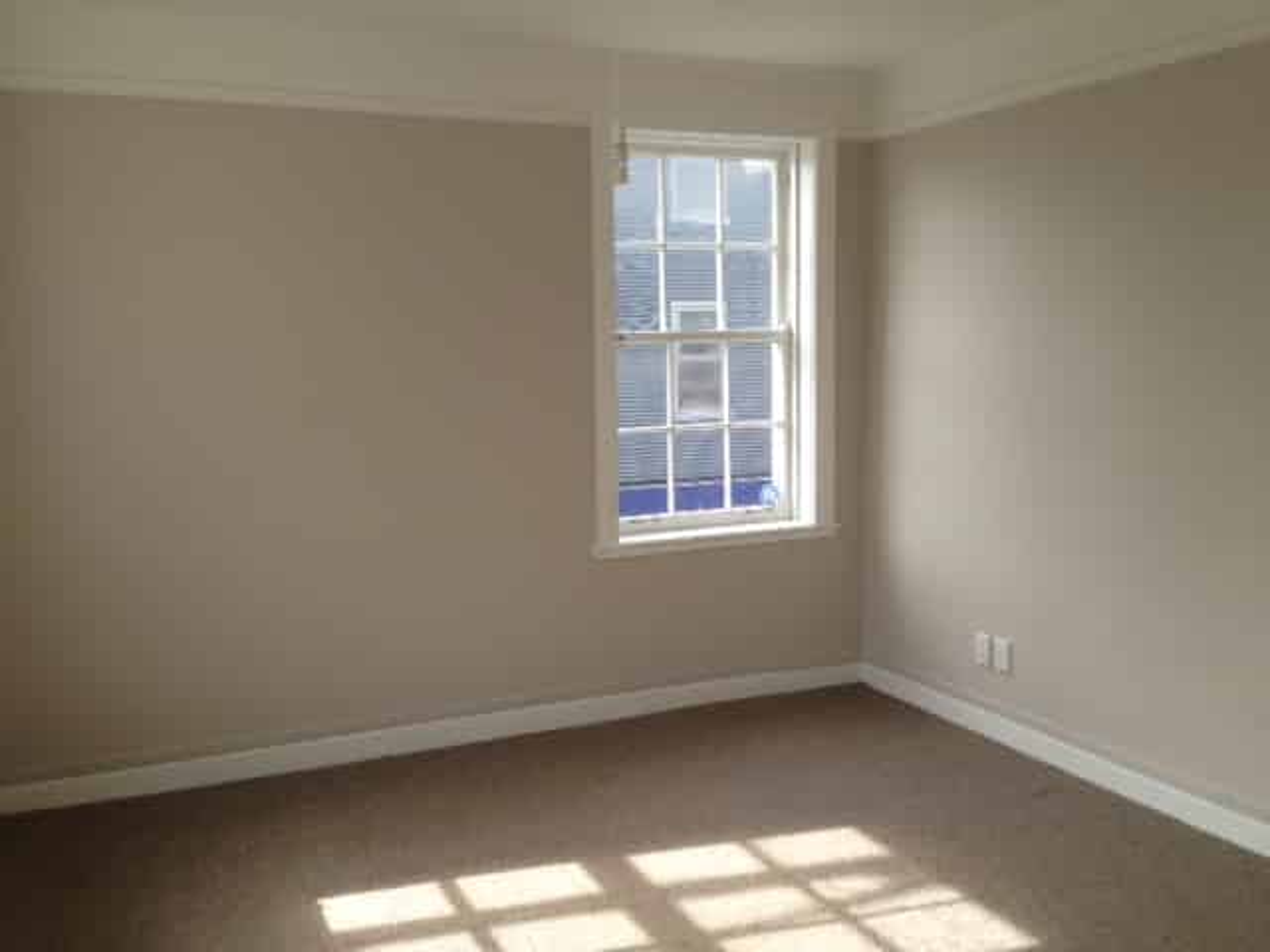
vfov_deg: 42.9
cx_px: 635
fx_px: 1211
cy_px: 476
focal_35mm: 33
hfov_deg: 55.4
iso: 50
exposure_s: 1/229
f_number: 2.4
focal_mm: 4.13
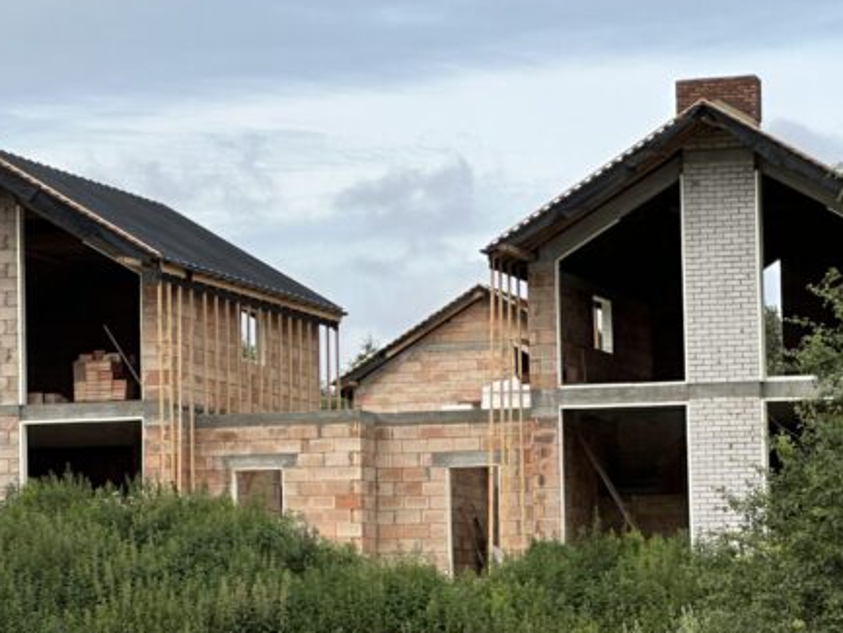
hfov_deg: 10.7
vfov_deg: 8.2
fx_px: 4433
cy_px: 351
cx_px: -55
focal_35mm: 182
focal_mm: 9
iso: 32
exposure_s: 1/742
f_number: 2.8
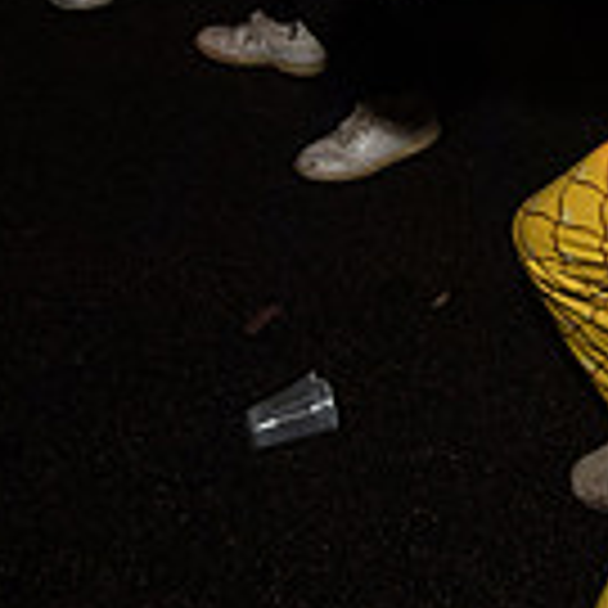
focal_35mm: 51
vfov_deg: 30.6
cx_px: 842
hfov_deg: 26.7
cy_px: -25
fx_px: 1013
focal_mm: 14
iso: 2000
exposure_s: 1/60
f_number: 3.5
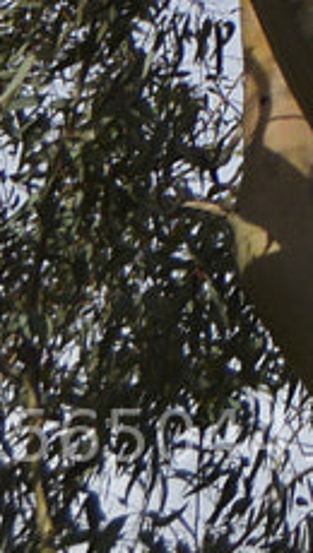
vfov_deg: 9.1
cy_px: -654
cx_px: 1006
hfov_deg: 5.2
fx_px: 3205
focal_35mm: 218
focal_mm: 20
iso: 450
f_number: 4.5
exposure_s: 1/4000
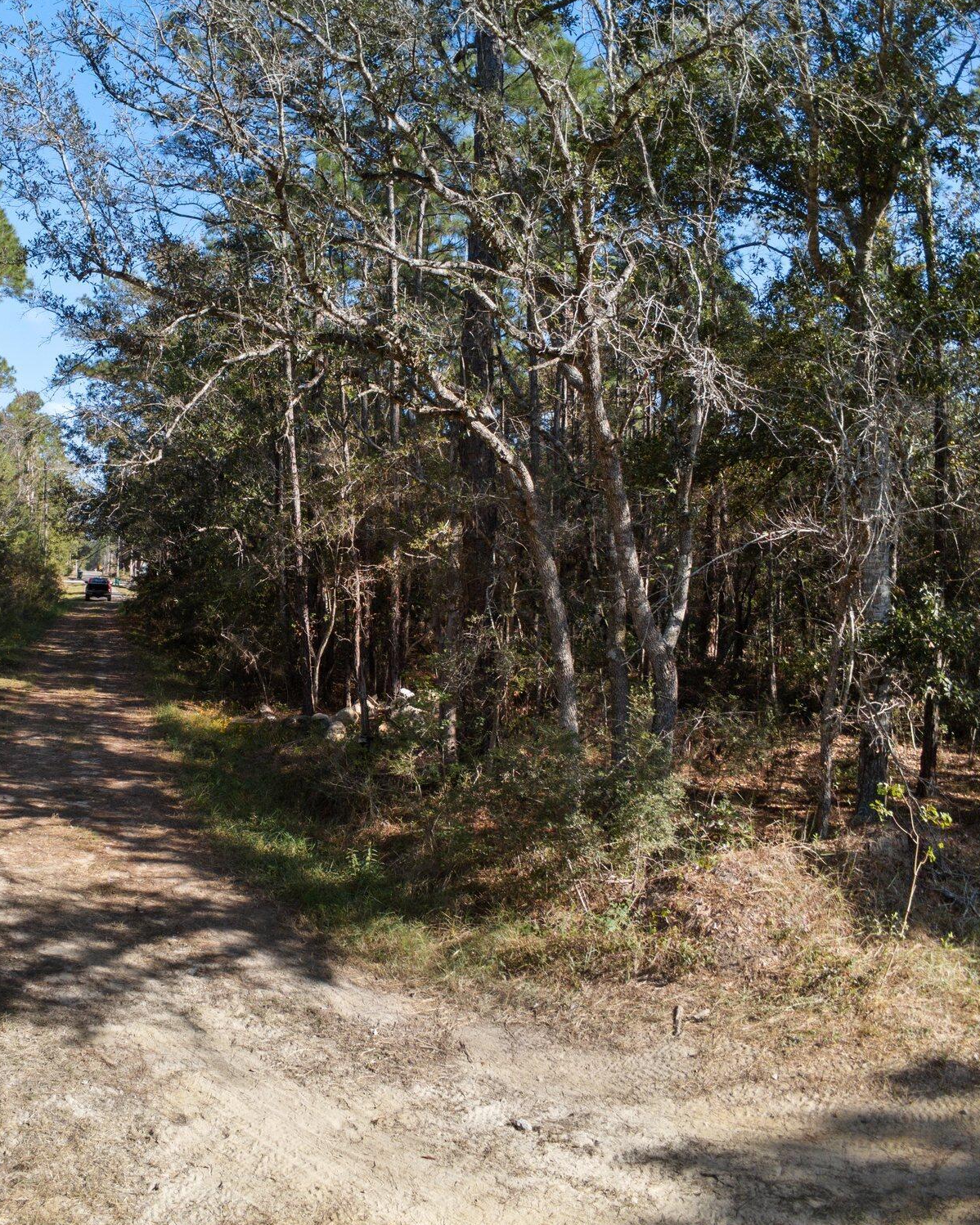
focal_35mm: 30
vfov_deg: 58.8
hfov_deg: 47.0
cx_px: 265
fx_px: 1088
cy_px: 612
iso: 146
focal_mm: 4
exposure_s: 1/480
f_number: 2.4
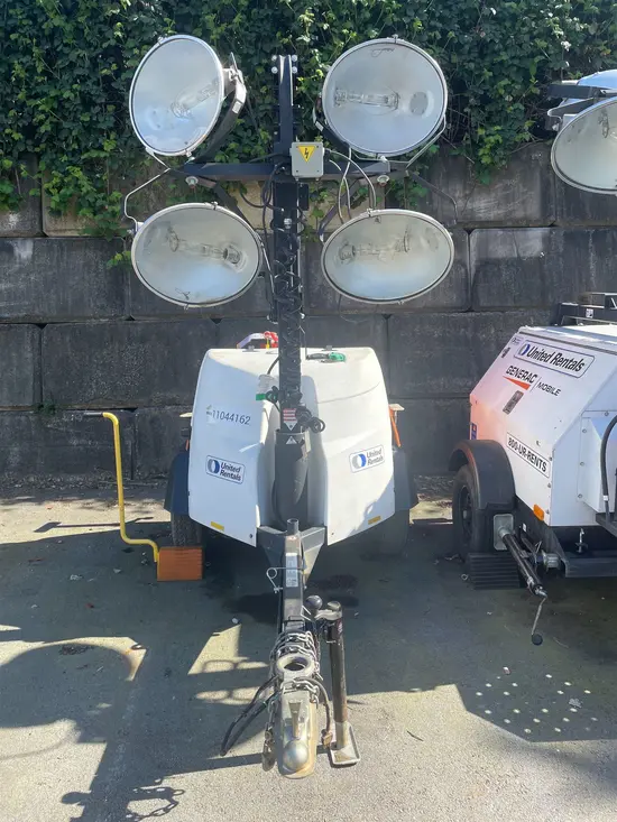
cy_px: 411
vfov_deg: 67.3
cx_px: 308
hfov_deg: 53.1
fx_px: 618
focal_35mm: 26
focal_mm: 4.2
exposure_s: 1/1052
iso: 32
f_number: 1.6
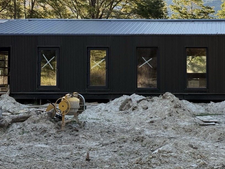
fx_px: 533
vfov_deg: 18.0
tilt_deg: +1.5
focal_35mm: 82
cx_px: 184
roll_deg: -0.2
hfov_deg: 23.4
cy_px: 59
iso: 100
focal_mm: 6.76
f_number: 1.78
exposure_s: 1/754
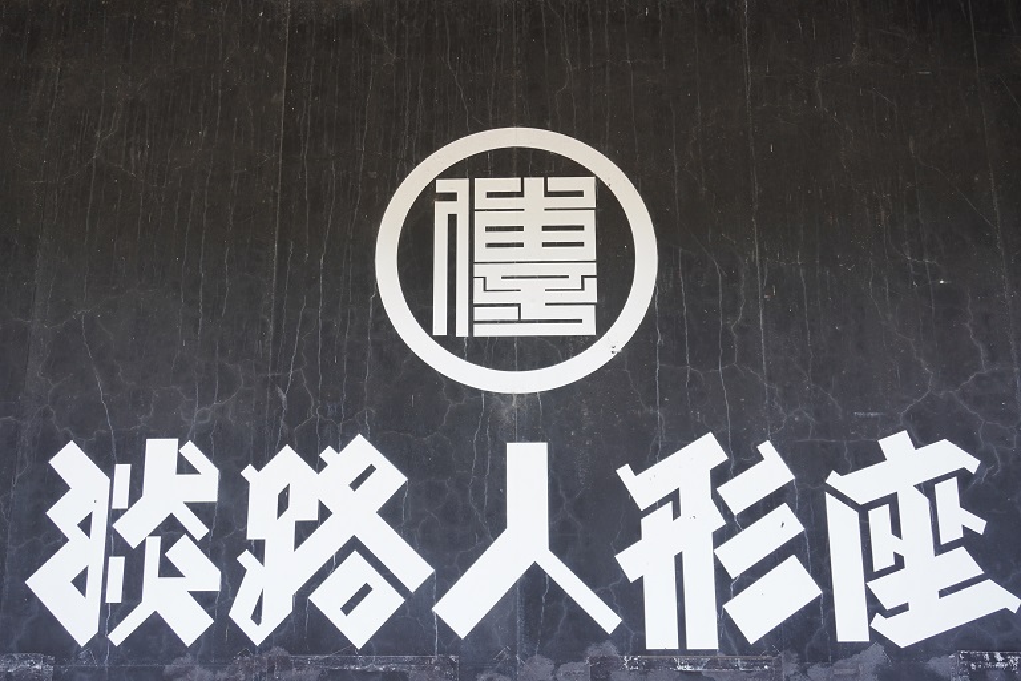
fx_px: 1063
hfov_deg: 51.3
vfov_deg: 35.5
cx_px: 510
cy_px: 340
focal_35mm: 38
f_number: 5.6
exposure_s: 1/60
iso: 100
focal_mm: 25
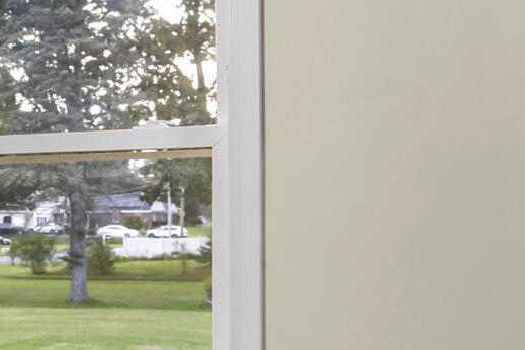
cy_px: 243
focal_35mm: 77
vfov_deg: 17.7
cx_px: -410
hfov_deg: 19.7
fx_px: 1123
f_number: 4
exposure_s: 1/13
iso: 250
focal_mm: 16
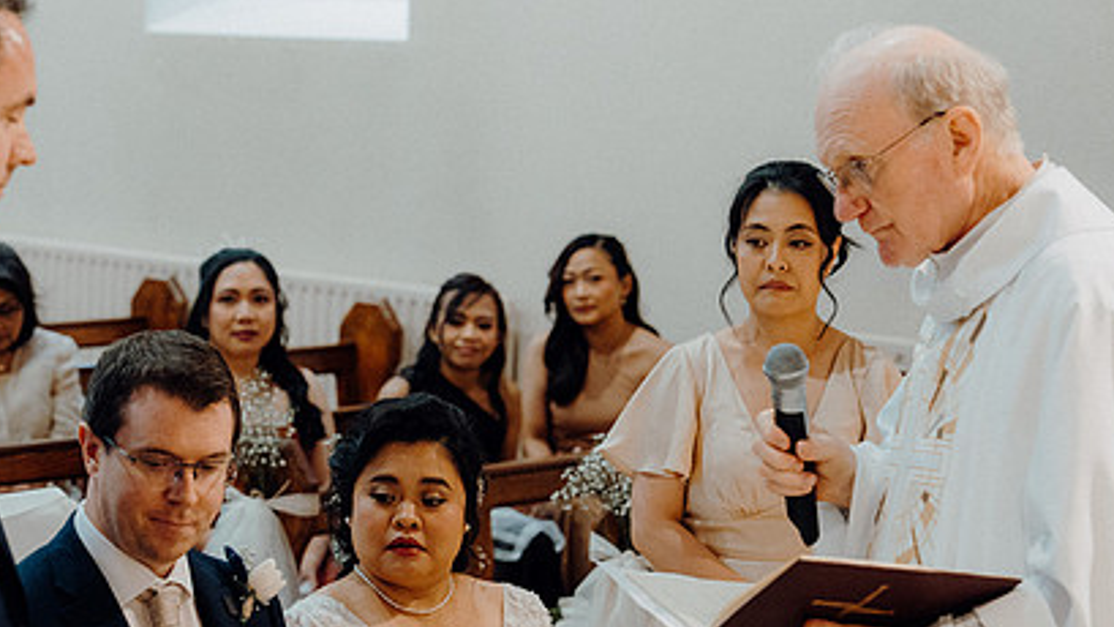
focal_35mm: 101
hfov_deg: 21.1
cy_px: 503
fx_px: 2983
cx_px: 419
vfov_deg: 11.9
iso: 3200
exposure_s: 1/160
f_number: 3.5
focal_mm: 68
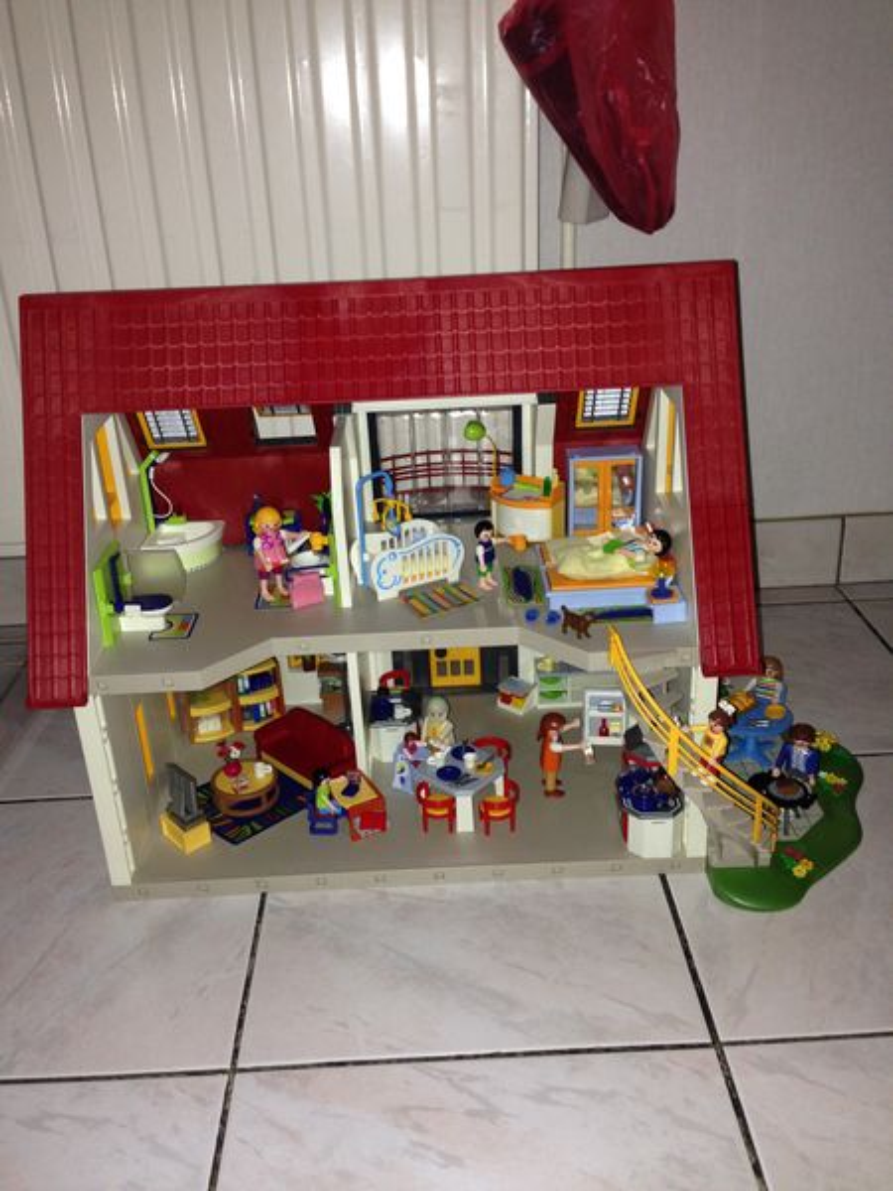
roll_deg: +3.6
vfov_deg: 55.4
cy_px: 596
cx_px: 446
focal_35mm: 33
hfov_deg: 42.9
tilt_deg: -23.1
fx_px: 1135
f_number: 2.4
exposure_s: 1/16
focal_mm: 4.12
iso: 80
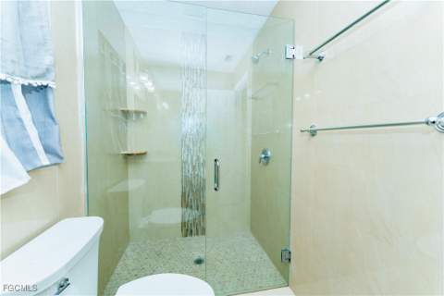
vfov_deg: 81.2
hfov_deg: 104.3
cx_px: 222
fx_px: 173
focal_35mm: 14
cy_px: 148
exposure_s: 1/50
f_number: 6.3
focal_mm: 14
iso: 200
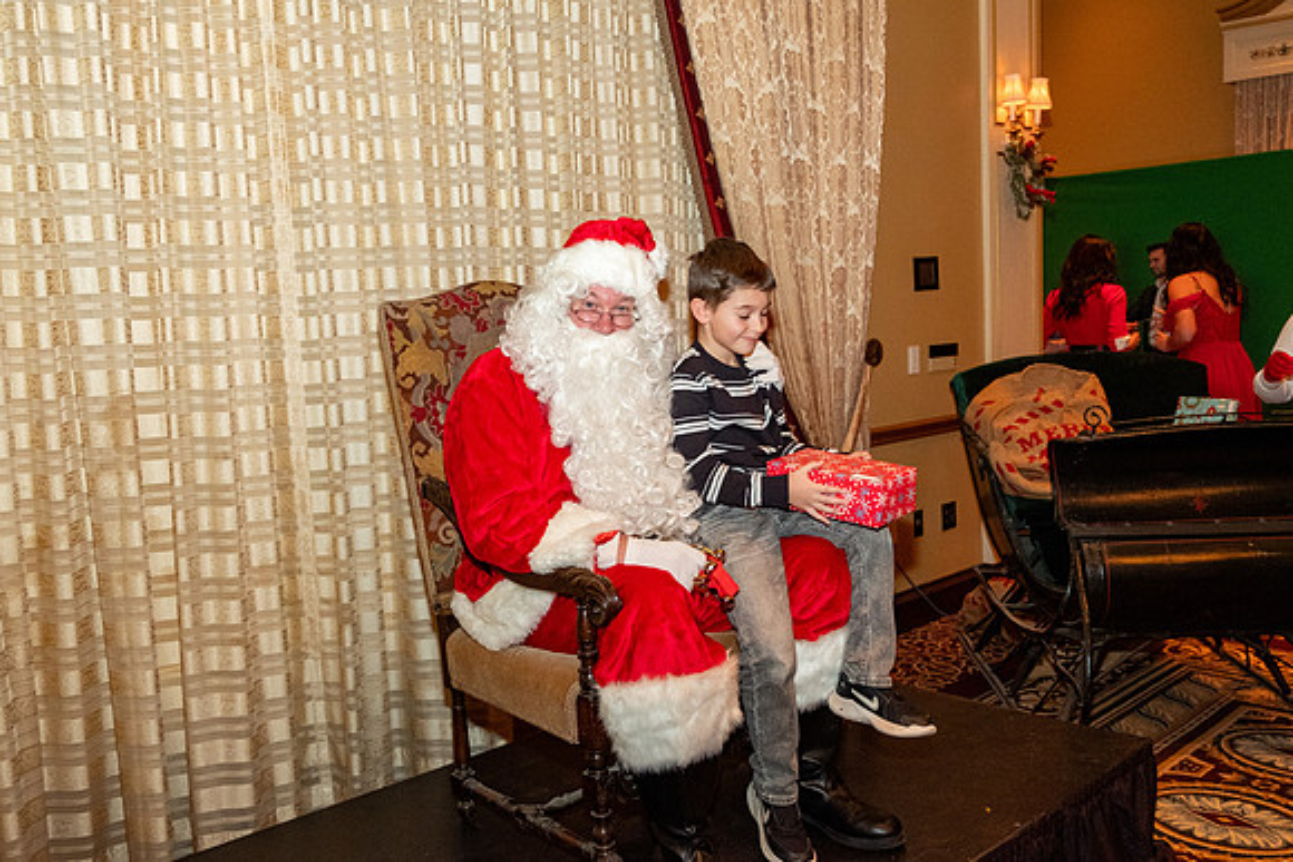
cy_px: 431
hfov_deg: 58.7
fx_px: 1150
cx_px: 646
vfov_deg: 41.1
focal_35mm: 32
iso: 2500
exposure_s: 1/125
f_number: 3.2
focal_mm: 21.4
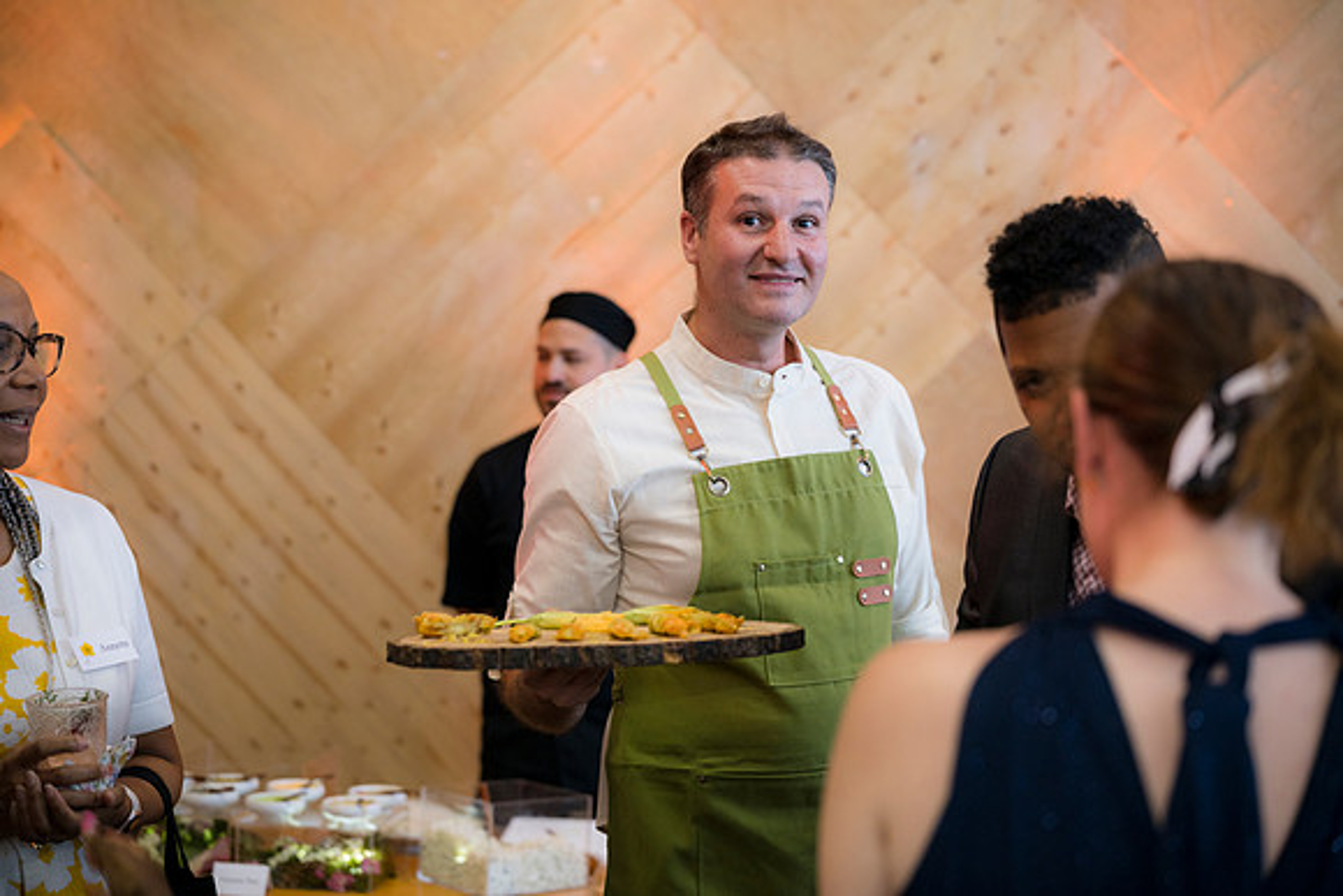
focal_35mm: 55
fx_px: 2052
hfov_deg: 36.2
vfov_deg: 24.6
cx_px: 672
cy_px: 448
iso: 360
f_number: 2.2
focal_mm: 55
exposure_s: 1/160
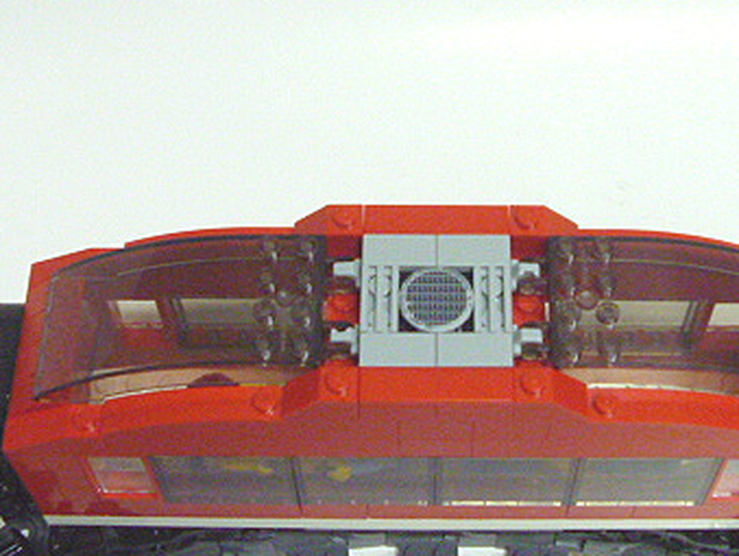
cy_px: 266
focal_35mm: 66
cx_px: 432
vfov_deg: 22.3
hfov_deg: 29.3
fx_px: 1410
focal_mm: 6.3
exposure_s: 1/25
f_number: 3.5
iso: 800
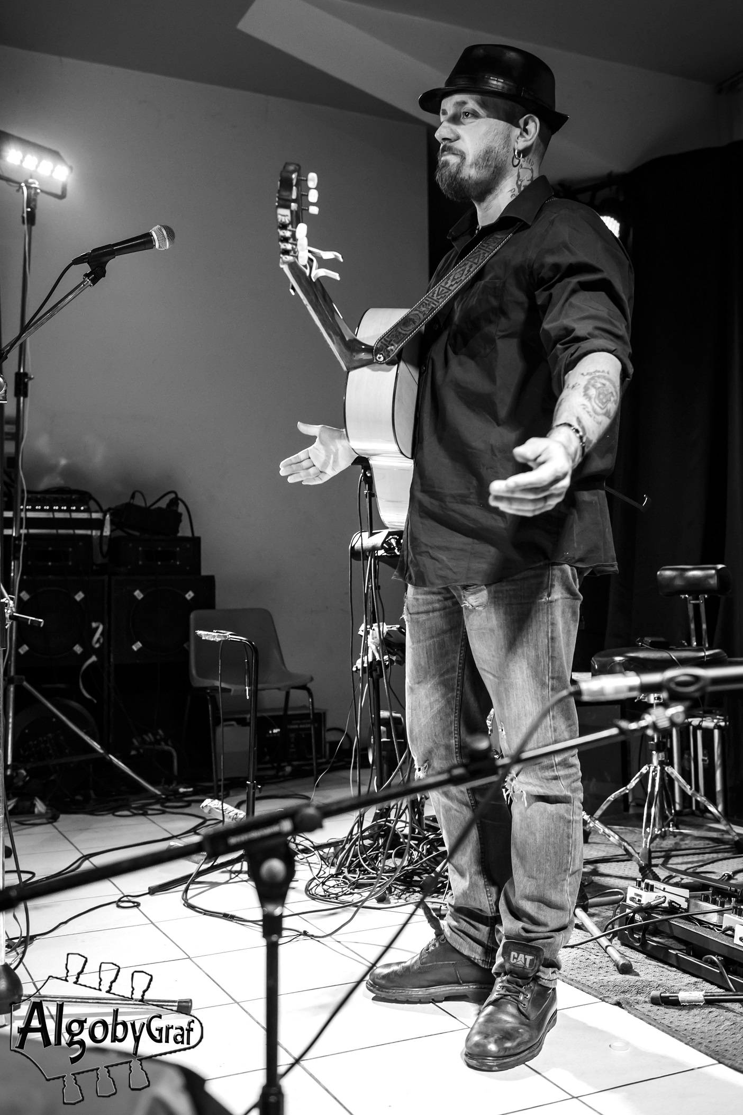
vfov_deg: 58.7
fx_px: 991
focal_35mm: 32
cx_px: 372
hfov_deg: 41.1
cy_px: 558
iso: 640
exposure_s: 1/100
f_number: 3.5
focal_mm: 32
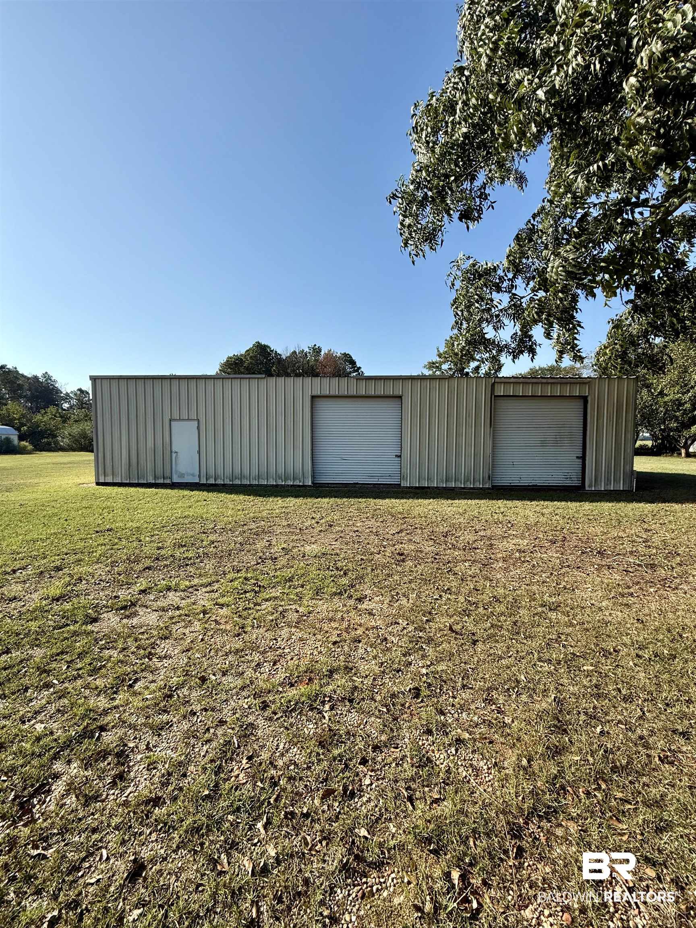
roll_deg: -0.2
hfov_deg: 85.7
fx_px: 375
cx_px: 348
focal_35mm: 14
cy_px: 464
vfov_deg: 102.1
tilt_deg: -3.1
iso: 50
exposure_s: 1/1399
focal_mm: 2.22
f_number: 2.2
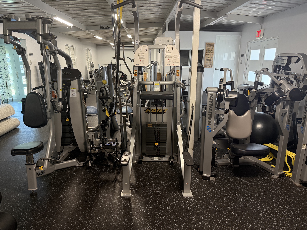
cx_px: 154
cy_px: 115
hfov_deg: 71.6
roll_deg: -0.2
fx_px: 213
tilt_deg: -14.3
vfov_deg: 56.8
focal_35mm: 24
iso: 250
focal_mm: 6.76
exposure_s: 1/60
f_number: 1.78
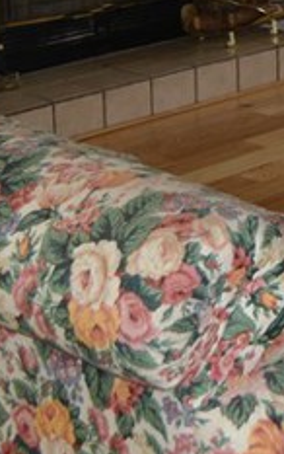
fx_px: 1496
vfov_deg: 16.1
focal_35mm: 121
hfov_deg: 10.3
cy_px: -170
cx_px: 504
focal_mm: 18
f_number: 3.5
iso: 320
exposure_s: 1/125
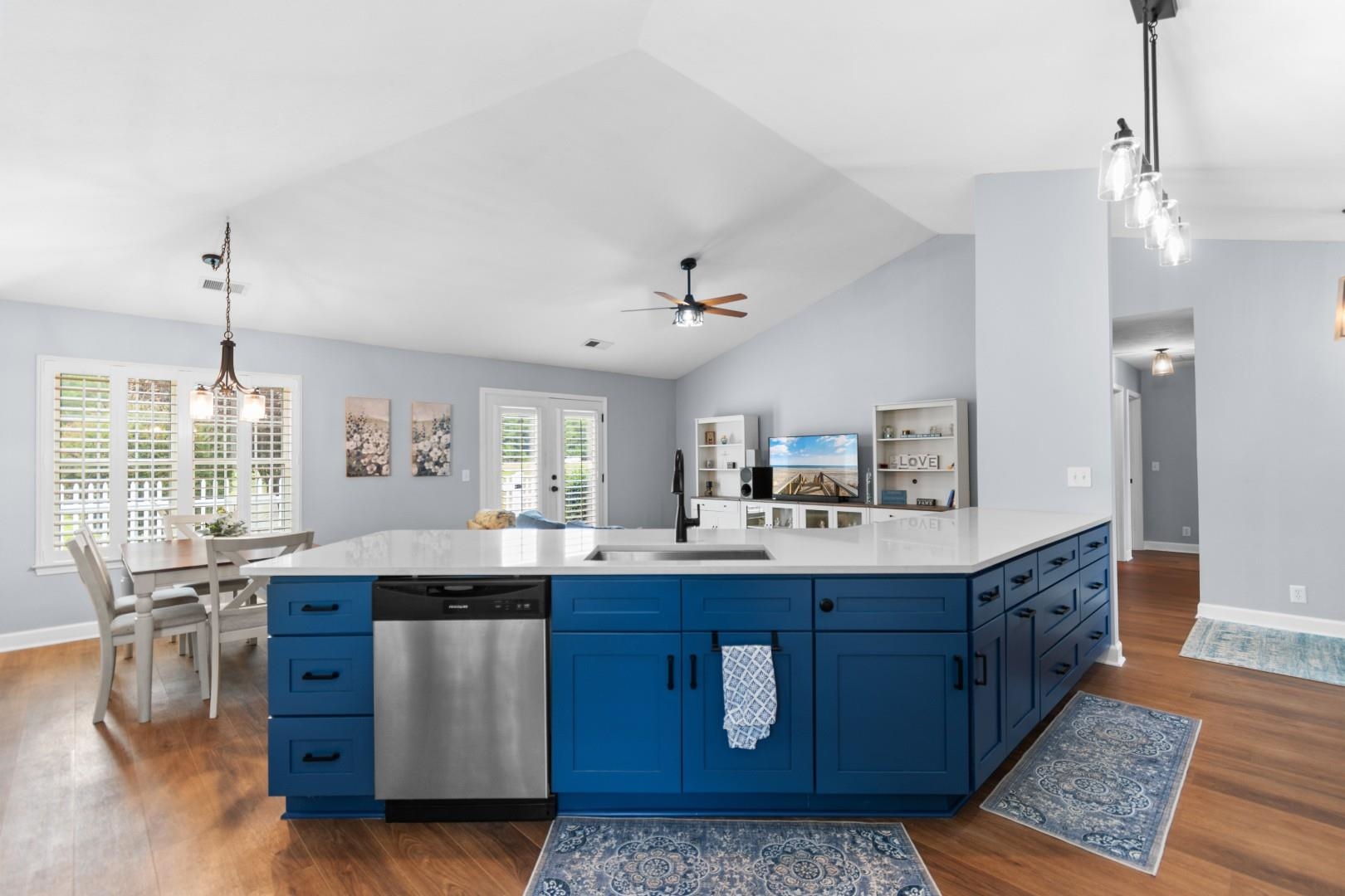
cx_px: 672
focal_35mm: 15
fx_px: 560
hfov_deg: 100.4
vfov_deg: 77.3
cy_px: 448
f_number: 4.5
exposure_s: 1/3
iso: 100
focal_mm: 10
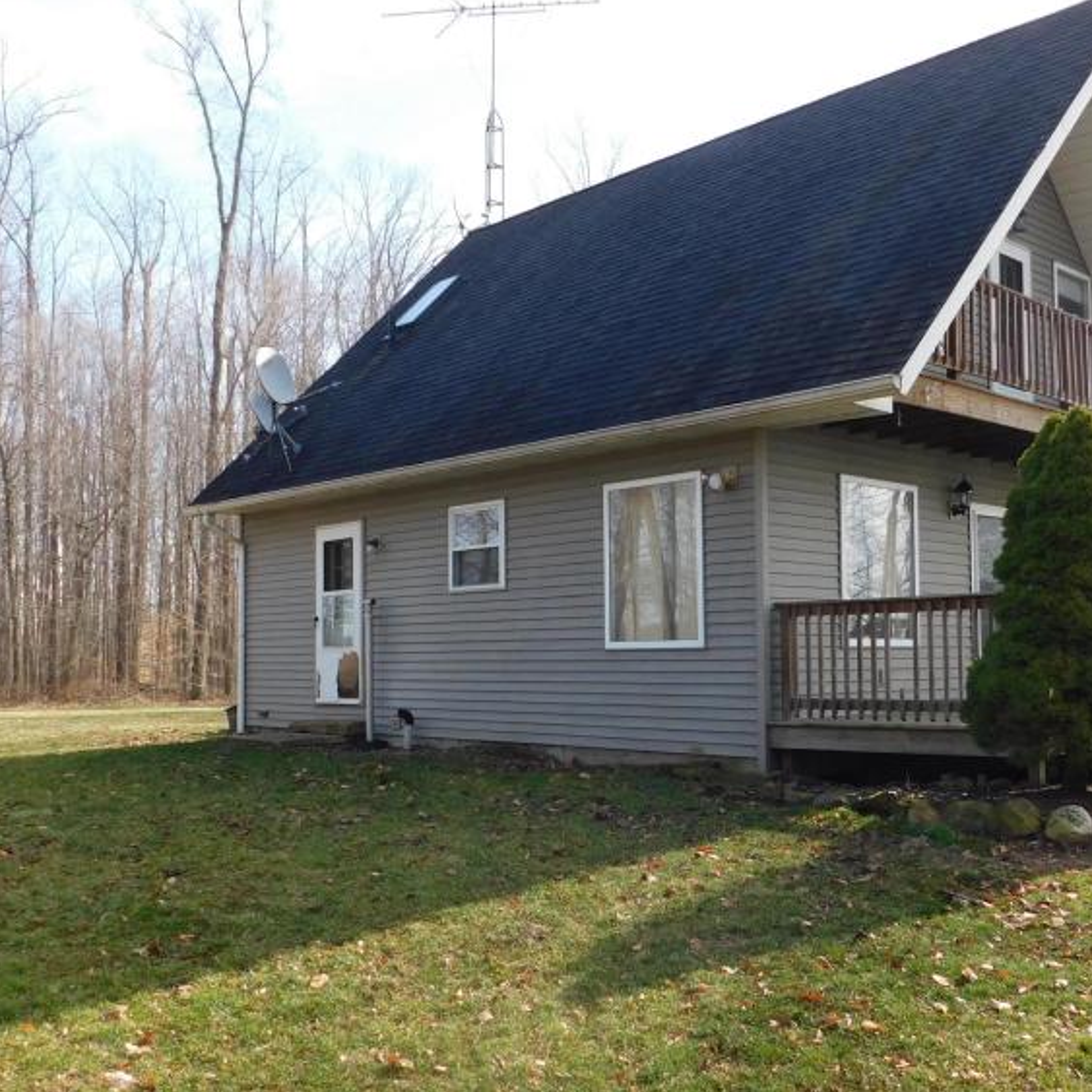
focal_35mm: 37
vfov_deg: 44.9
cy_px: 597
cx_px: 636
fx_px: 1321
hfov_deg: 44.8
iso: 125
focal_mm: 4
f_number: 3
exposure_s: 1/500
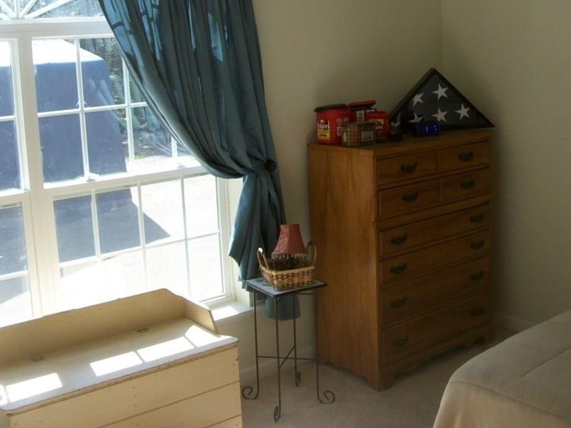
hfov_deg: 40.4
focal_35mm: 47
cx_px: 318
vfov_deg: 30.7
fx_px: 775
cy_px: 152
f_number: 2.7
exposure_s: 1/151
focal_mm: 6
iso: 80
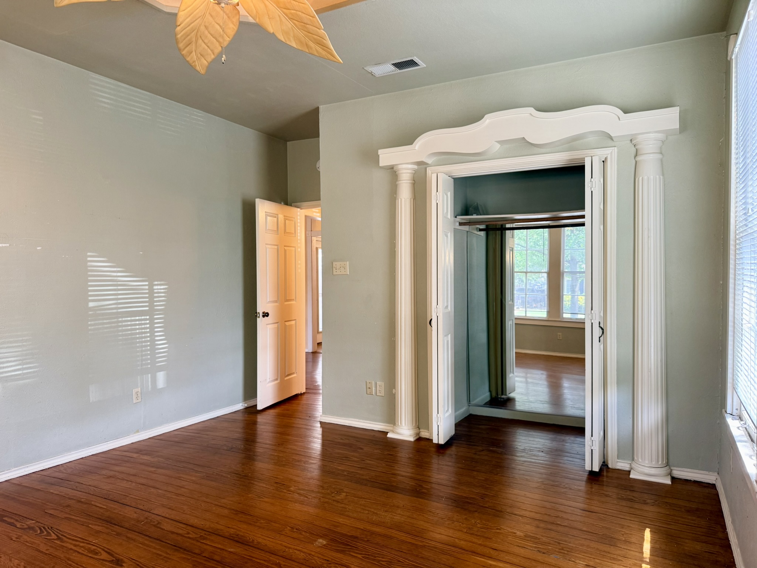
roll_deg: +0.3
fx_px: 525
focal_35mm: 24
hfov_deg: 71.6
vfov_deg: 56.8
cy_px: 284
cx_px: 378
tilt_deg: -0.7
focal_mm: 6.76
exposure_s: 1/60
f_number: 1.78
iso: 160
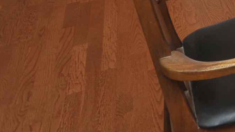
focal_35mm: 85
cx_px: 421
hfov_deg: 19.1
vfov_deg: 11.9
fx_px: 530
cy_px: -169
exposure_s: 1/30
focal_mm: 18
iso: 500
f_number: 7.1
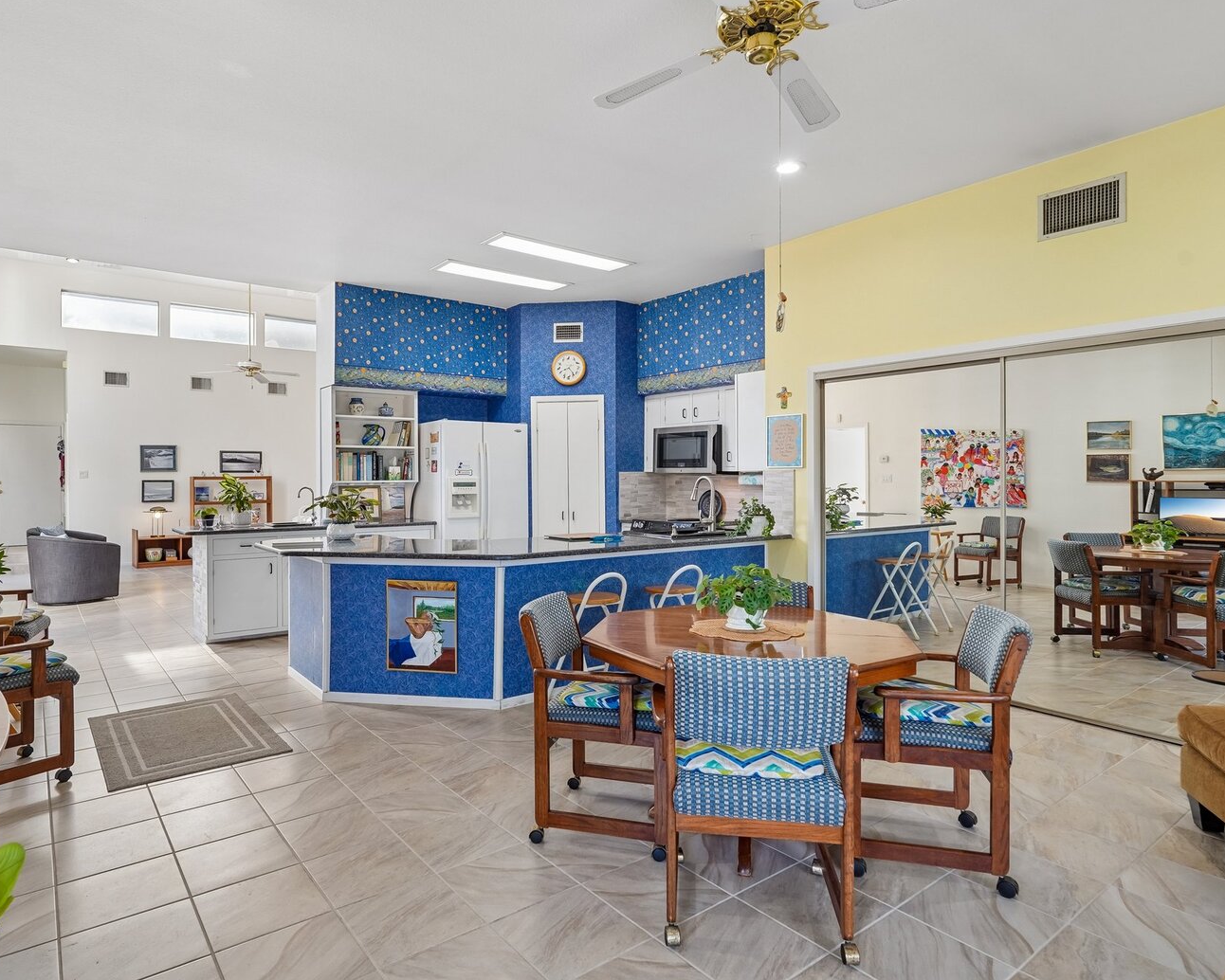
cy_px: 477
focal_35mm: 21
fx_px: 747
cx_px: 574
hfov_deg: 78.6
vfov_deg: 66.6
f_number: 8
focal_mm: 17.5
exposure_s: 1/25
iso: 400
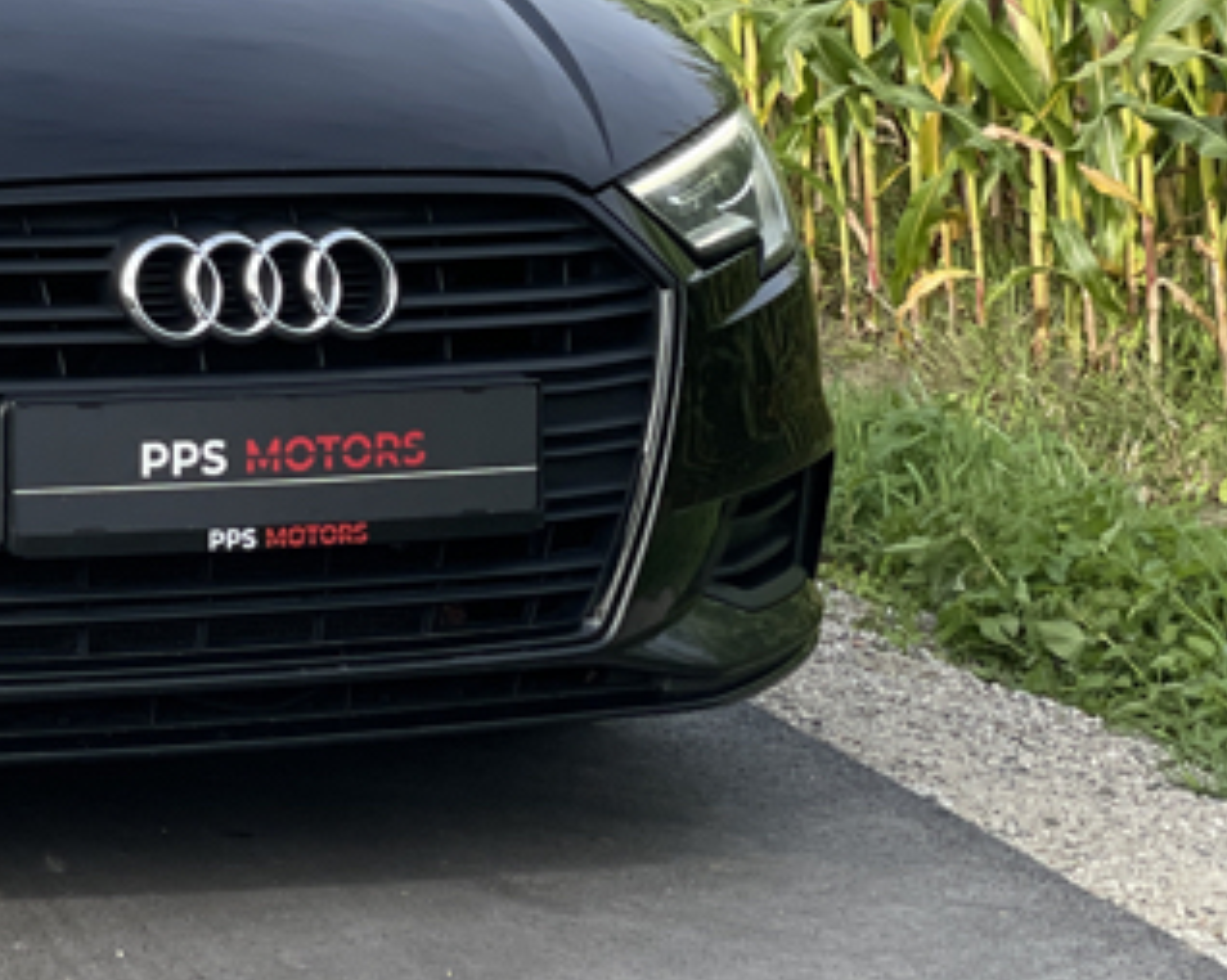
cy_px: 4
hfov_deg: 12.6
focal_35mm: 148
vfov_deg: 10.3
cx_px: -423
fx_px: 5371
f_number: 2
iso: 25
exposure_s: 1/922
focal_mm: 6
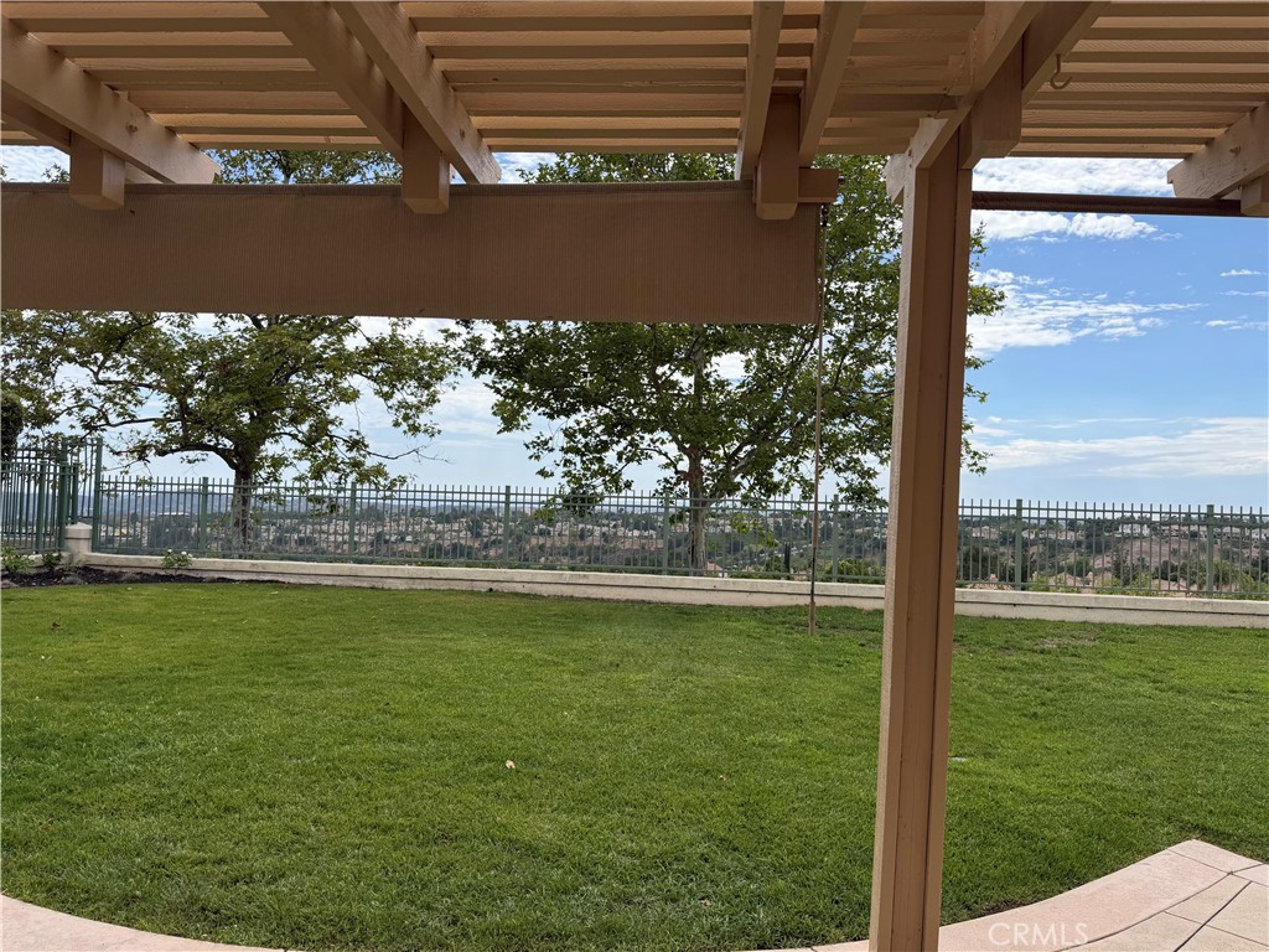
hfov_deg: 71.6
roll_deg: -1.7
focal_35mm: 24
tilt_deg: +0.6
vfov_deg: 56.8
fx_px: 880
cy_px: 476
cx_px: 634
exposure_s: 1/5319
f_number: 1.78
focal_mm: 6.76
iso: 80
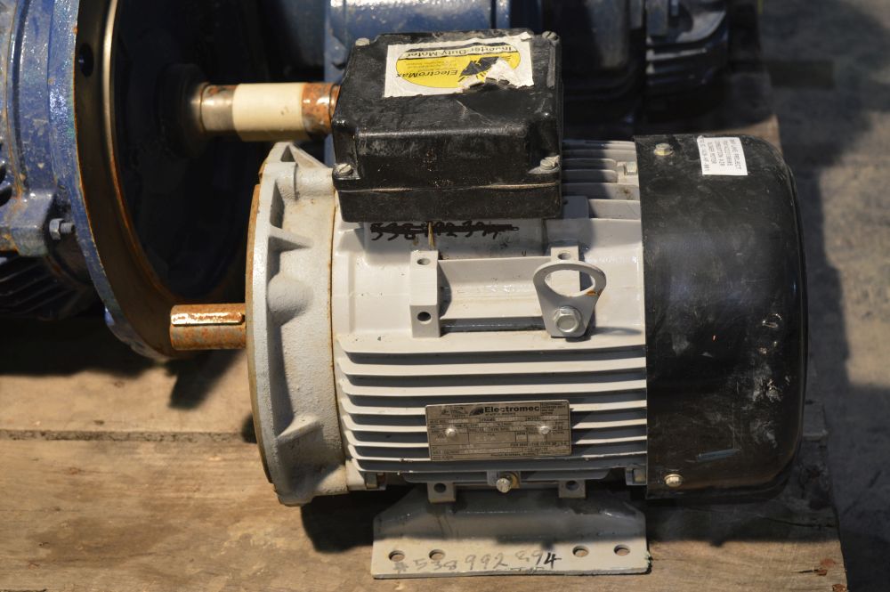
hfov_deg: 29.9
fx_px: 1667
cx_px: 445
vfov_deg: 20.1
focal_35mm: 68
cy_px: 296
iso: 400
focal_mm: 45
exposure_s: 1/20
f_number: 5
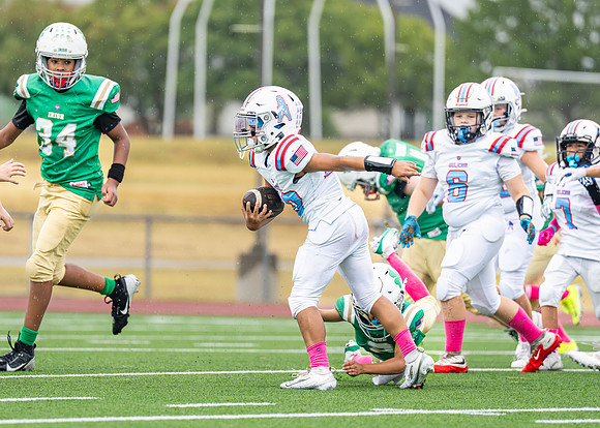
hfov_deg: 5.3
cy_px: 222
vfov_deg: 3.8
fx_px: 6494
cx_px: 265
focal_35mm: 381
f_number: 2.8
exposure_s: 1/1000
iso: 500
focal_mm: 200
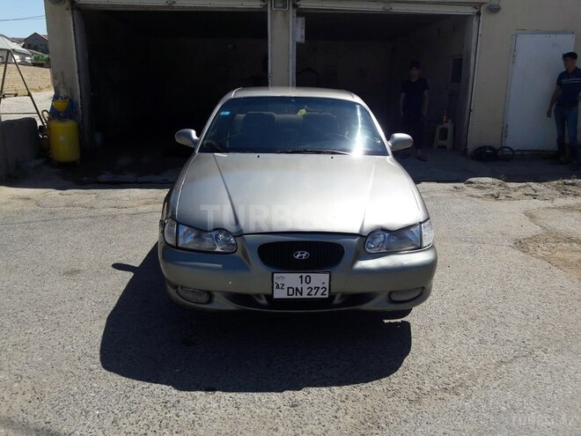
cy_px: 218
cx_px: 290
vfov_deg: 49.7
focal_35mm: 28
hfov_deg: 63.4
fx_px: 470
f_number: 1.9
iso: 40
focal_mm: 3.7
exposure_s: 1/1776
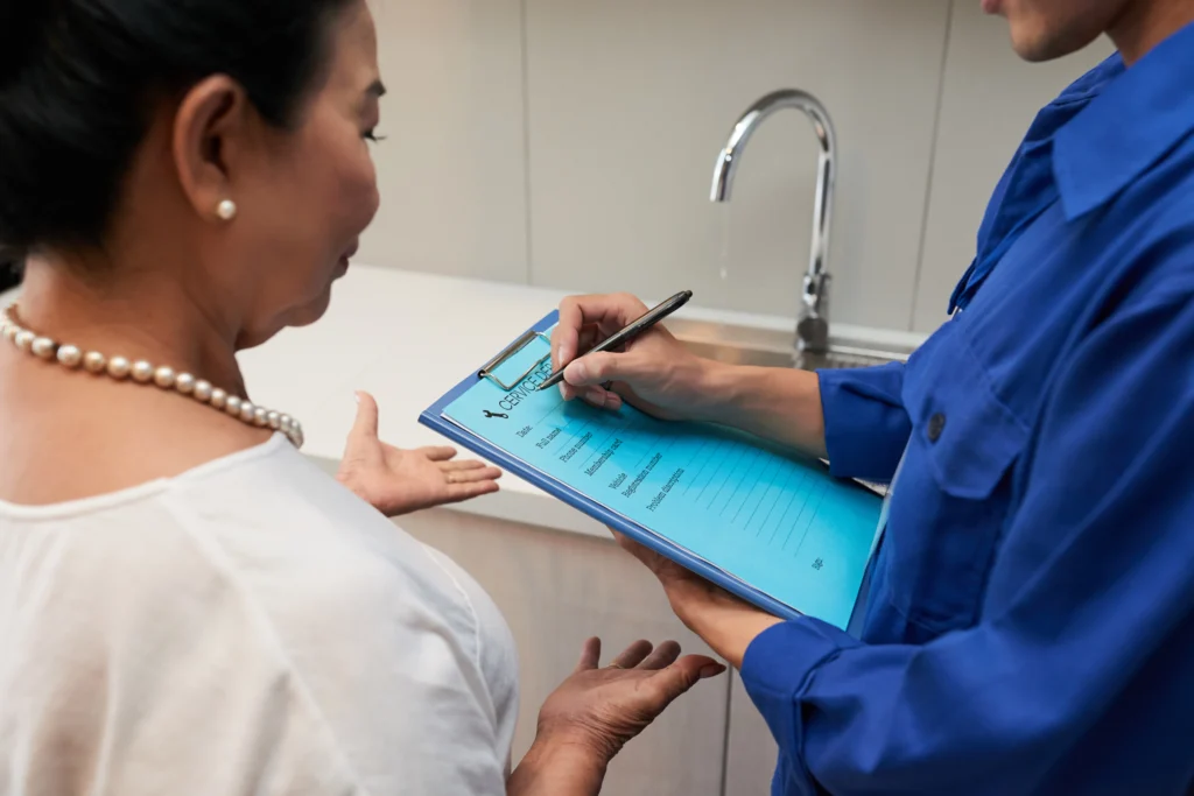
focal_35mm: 35
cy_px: 398
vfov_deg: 37.9
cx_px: 597
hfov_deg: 54.4
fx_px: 1161
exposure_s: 1/125
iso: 800
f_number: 4
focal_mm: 35
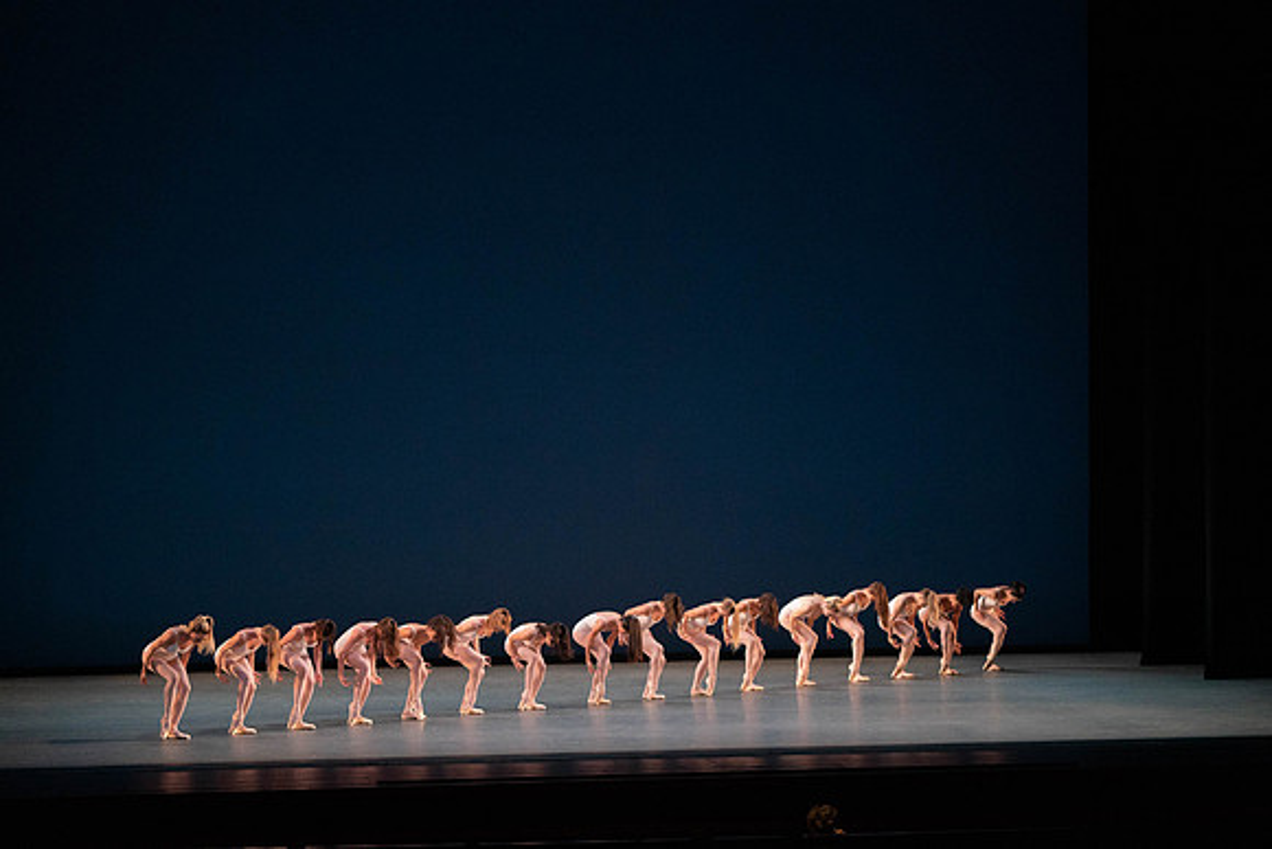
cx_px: 636
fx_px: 3534
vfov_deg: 13.7
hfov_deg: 20.4
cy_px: 424
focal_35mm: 100
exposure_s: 1/400
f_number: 6.3
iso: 5000
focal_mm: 100
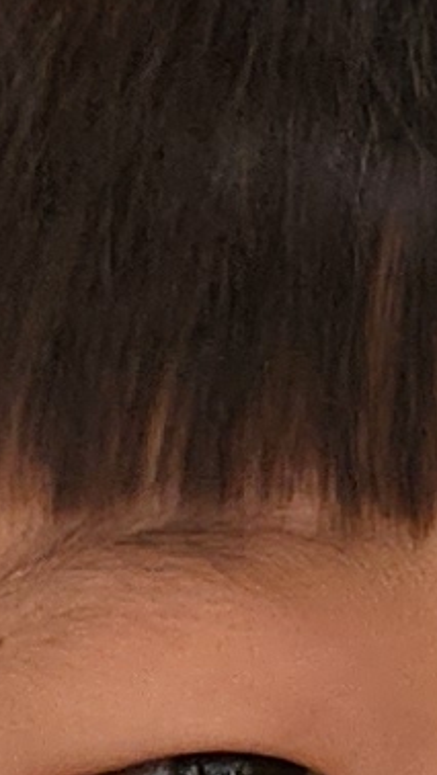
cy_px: 2005
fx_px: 5452
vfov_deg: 7.5
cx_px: 3217
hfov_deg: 3.5
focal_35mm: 265
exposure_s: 1/120
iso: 50
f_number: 1.8
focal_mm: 5.4
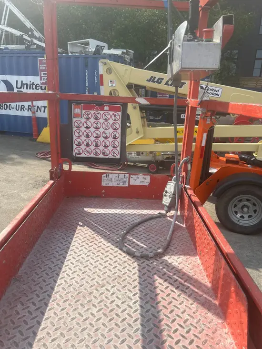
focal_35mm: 26
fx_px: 262
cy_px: 174
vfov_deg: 67.3
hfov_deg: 53.1
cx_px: 131
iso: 50
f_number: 1.5
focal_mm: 5.7
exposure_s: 1/3460
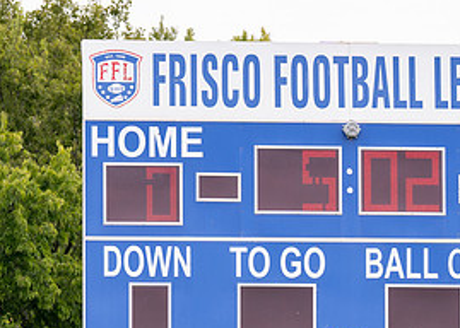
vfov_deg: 4.3
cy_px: 382
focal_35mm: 334
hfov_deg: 6.0
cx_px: 303
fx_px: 4362
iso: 100
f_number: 2.8
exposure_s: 1/1000
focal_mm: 129
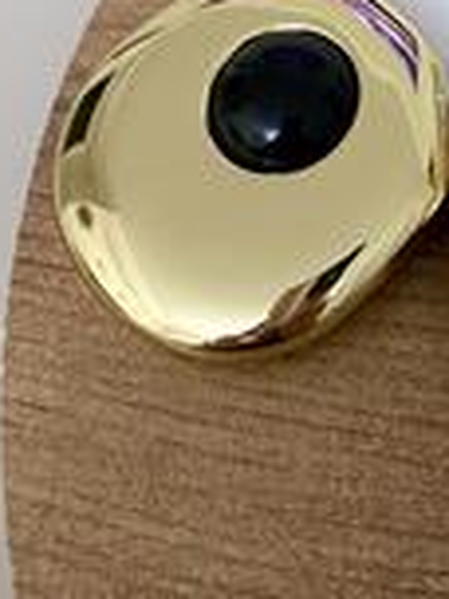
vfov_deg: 27.8
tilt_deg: -56.5
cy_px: 89
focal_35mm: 68
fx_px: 1176
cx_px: 433
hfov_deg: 21.0
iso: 500
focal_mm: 4.25
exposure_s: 1/33
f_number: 1.8
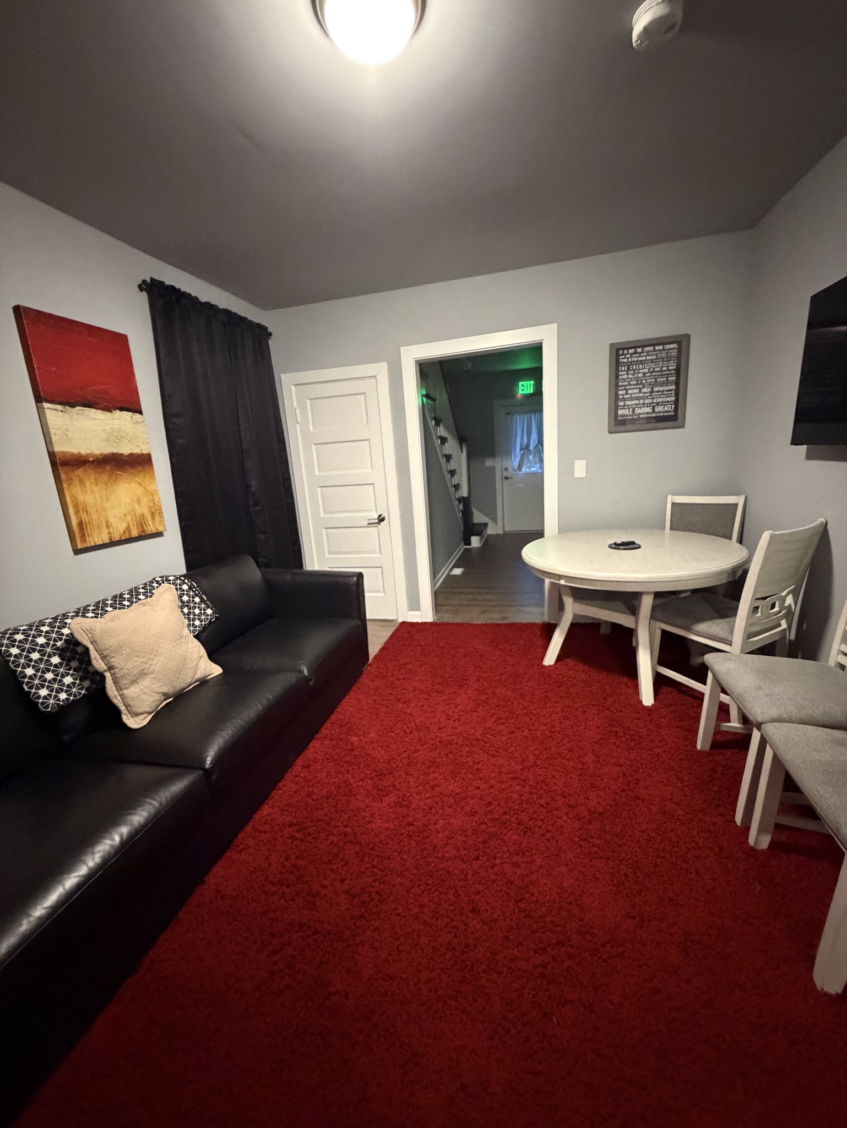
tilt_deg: -13.1
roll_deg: +3.9
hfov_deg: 85.7
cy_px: 564
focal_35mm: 14
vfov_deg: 102.1
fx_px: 457
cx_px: 424
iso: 1250
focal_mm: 2.22
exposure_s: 1/40
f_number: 2.2
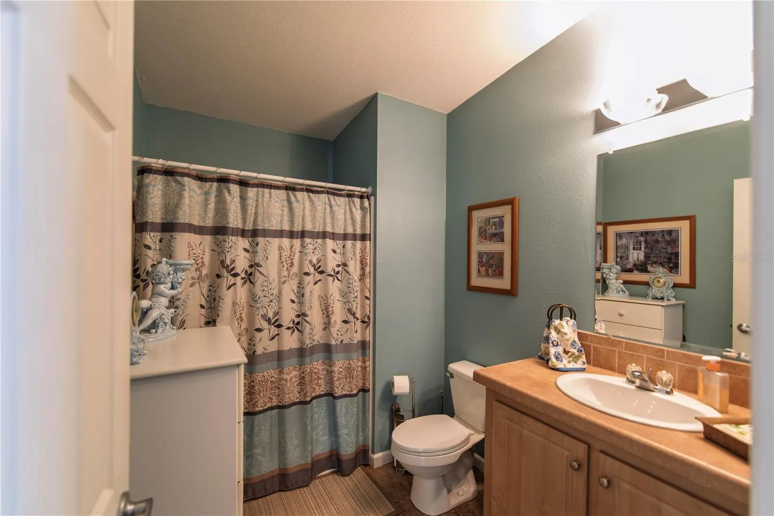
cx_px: 387
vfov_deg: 77.3
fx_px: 323
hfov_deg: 100.4
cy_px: 258
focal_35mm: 15
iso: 100
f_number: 2.8
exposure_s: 1/2.5
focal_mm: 15
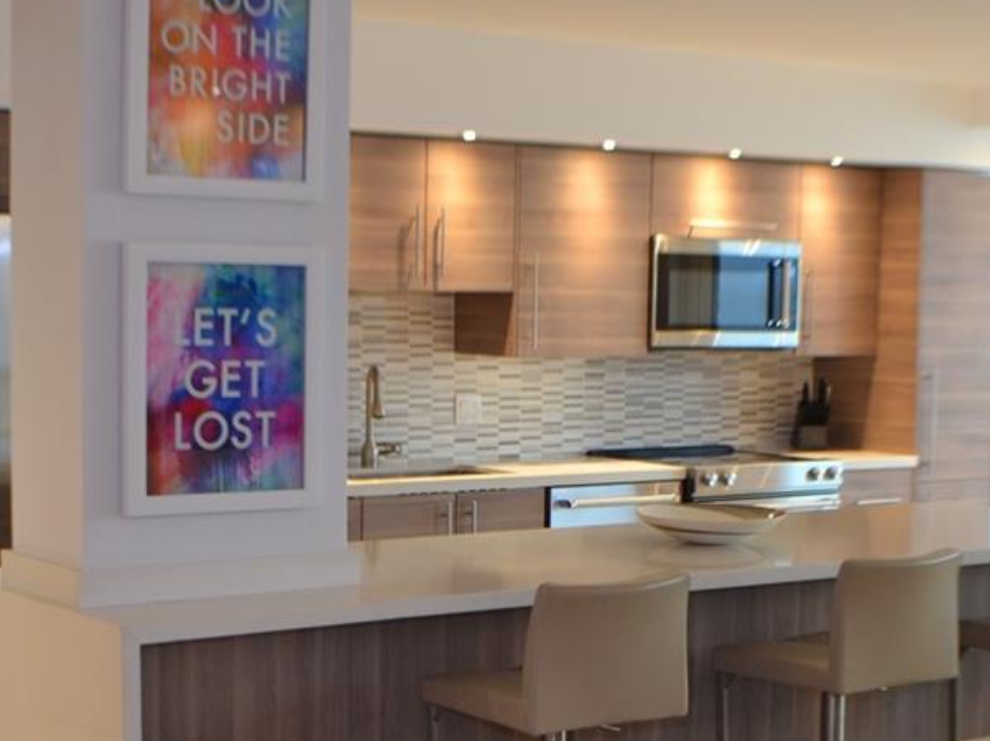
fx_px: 2630
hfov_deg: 21.3
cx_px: 646
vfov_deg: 16.0
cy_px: 562
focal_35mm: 92
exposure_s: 1/20
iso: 400
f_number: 4
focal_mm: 24
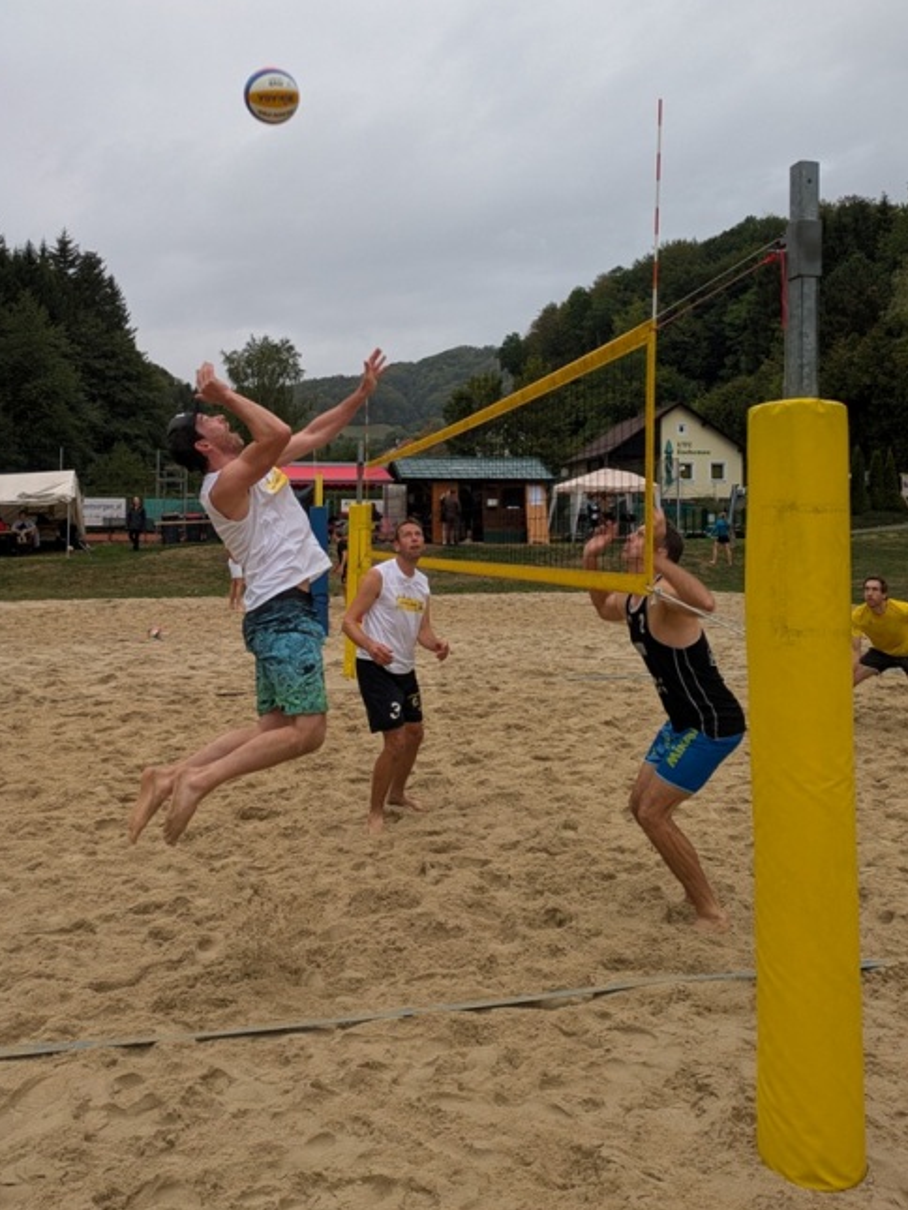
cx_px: 510
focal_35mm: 31
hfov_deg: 45.4
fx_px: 1084
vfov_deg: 57.8
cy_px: 478
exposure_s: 1/337
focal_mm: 5.43
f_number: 1.89
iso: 48
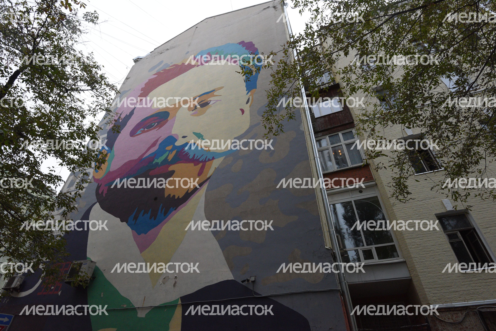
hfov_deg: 90.0
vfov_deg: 67.4
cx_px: 248
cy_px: 166
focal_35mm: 18
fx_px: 248
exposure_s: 1/1000
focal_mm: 18
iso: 4000
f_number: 8
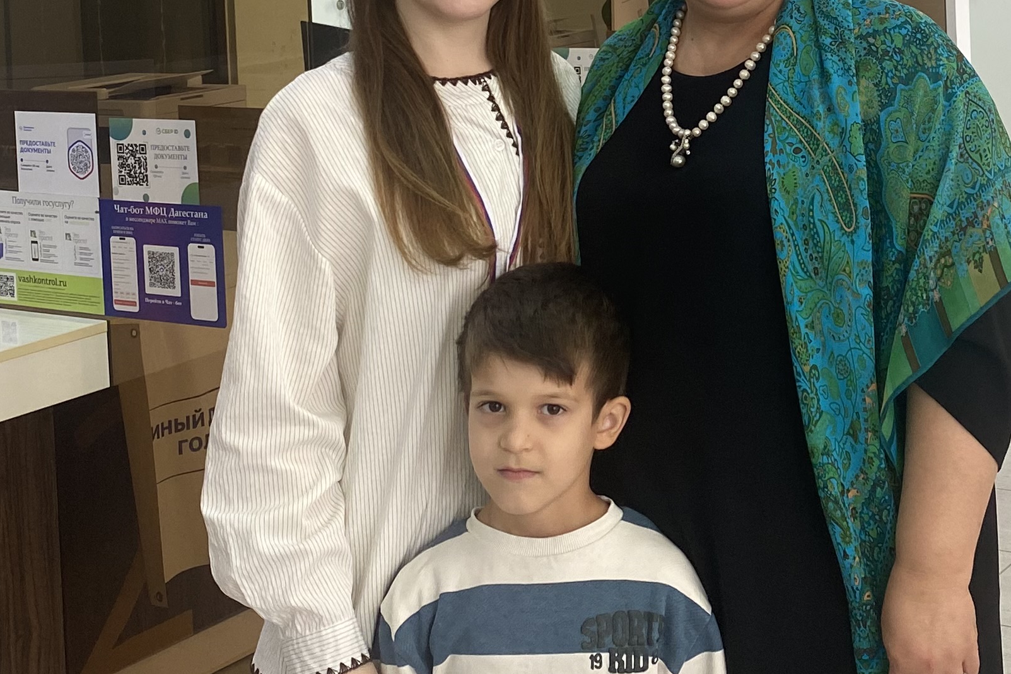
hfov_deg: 29.4
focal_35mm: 68
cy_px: -26
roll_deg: +2.2
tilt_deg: -2.0
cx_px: 704
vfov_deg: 19.4
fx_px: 1910
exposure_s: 1/100
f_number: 1.8
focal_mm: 4.25
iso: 80
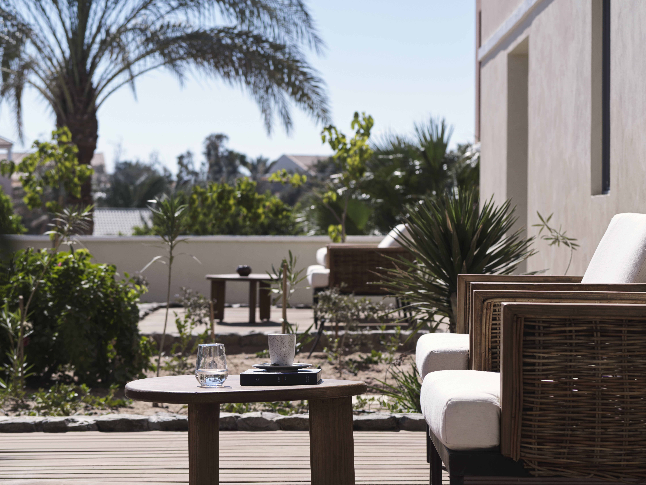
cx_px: 323
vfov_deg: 15.7
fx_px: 1754
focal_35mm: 94
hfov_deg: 20.9
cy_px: 242
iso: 200
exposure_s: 1/500
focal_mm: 120
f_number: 9.5
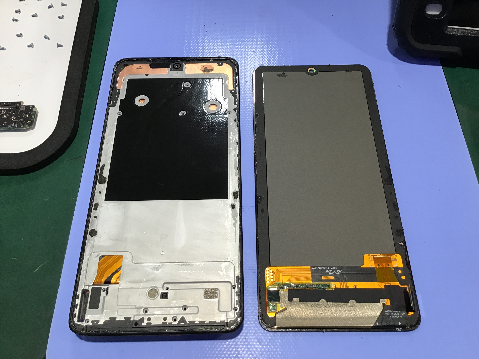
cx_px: 240
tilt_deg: -61.7
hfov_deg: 58.4
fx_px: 429
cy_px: 180
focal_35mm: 31
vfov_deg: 45.4
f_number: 2.4
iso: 25
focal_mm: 3.3
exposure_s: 1/30
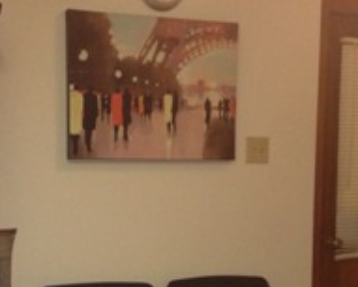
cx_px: 112
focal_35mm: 80
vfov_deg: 19.0
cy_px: 240
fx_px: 848
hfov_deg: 23.7
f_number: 2.4
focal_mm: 4.28
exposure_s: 1/20
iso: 250
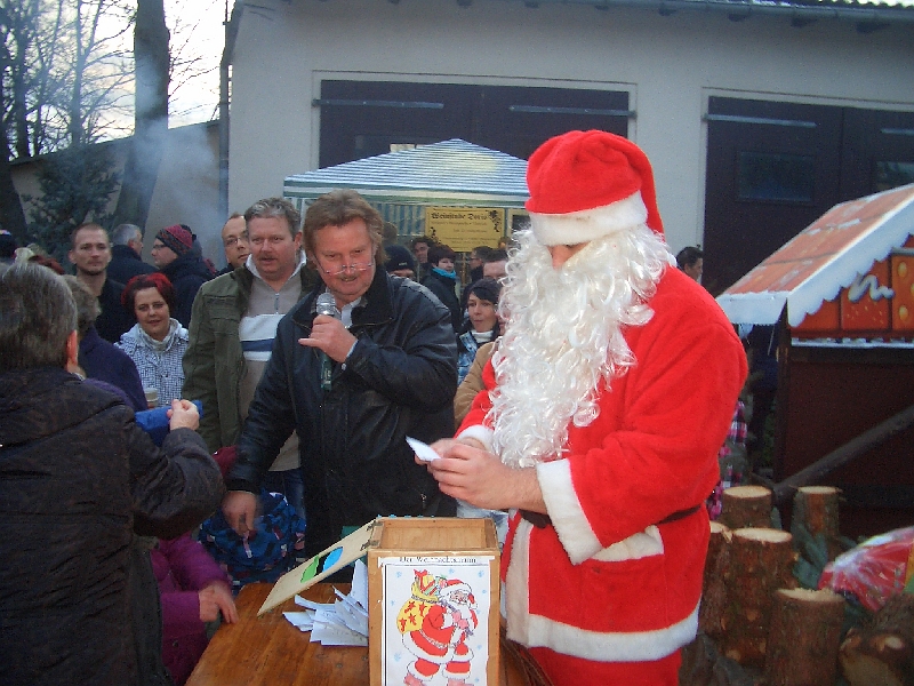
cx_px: 457
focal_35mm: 35
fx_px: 924
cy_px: 343
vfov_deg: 40.7
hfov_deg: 52.6
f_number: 2.6
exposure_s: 1/40
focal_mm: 5.8
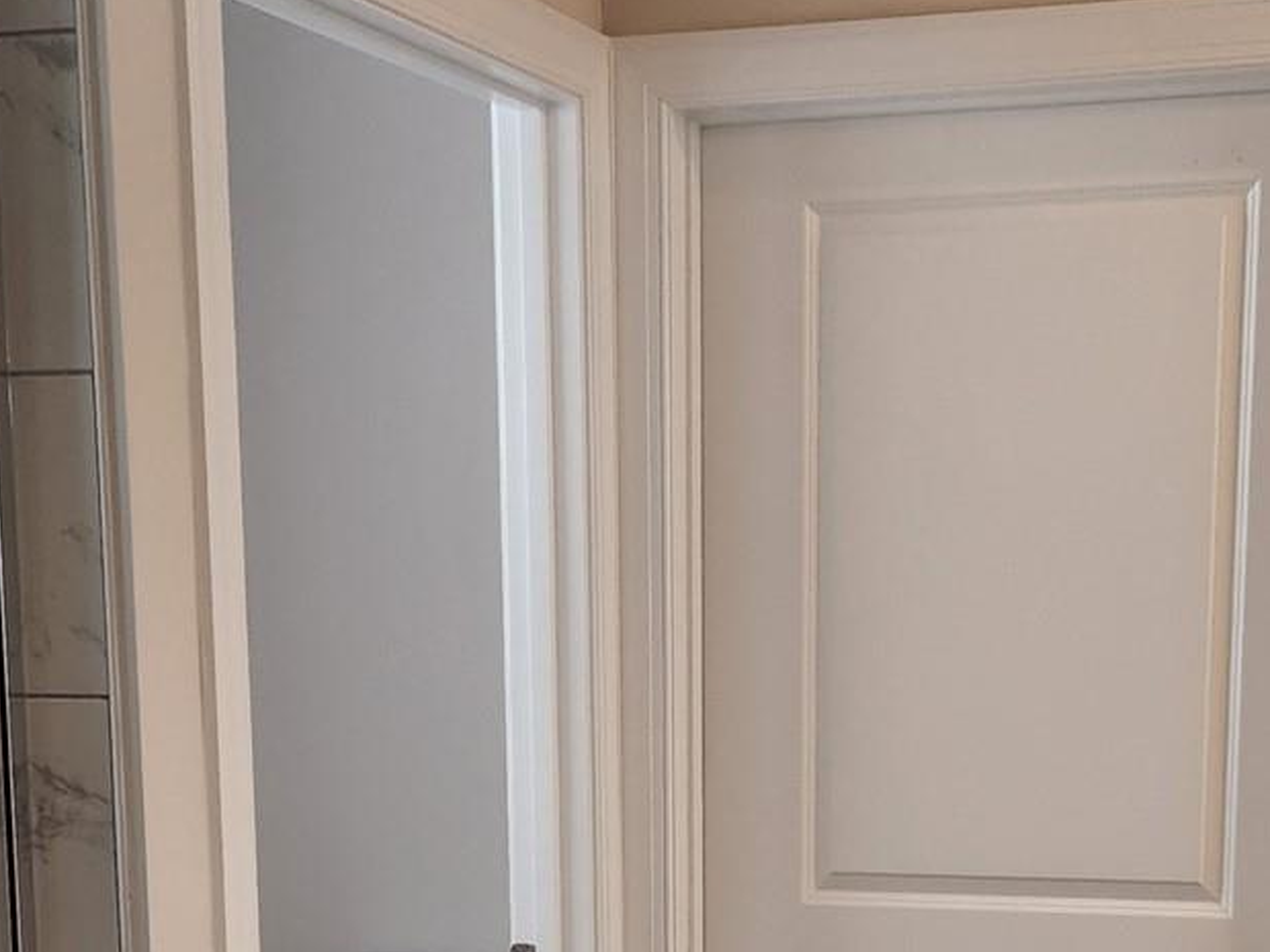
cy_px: 1165
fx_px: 2788
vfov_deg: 18.3
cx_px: 723
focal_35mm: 76
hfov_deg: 25.6
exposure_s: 1/120
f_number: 1.8
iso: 200
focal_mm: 5.4
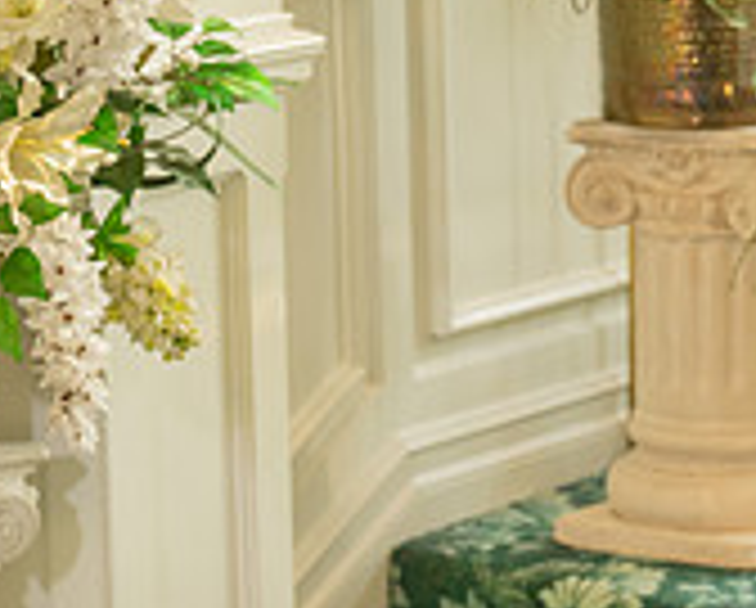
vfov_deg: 8.1
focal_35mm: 191
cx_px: 1130
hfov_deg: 9.8
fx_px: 4281
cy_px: -20
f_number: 4.5
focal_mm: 59
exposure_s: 1/125
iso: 1000
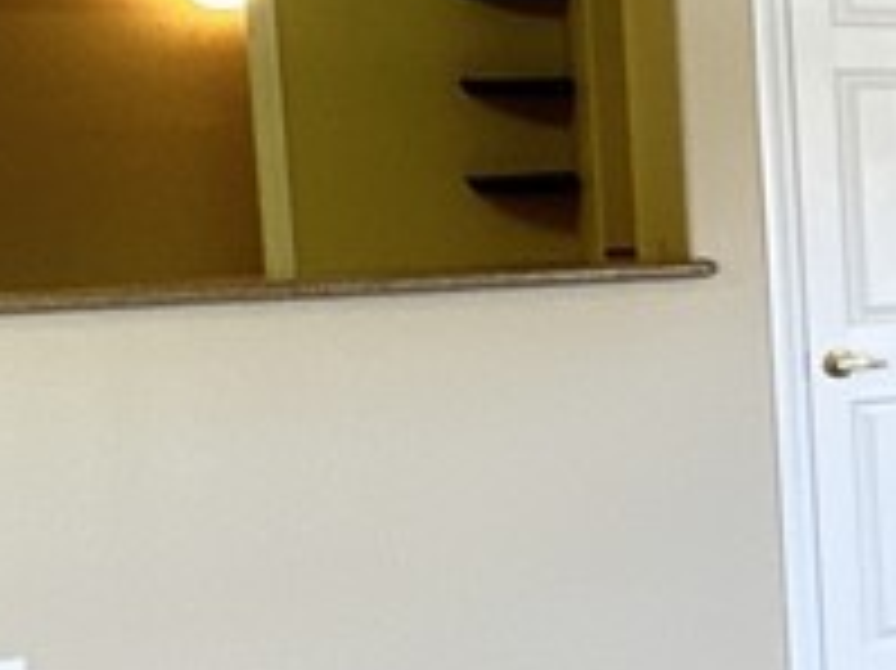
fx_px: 1863
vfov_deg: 20.4
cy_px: 243
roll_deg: +0.2
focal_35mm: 72
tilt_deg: -3.9
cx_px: 1995
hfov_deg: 16.4
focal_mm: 2.22
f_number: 2.2
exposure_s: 1/60
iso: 200
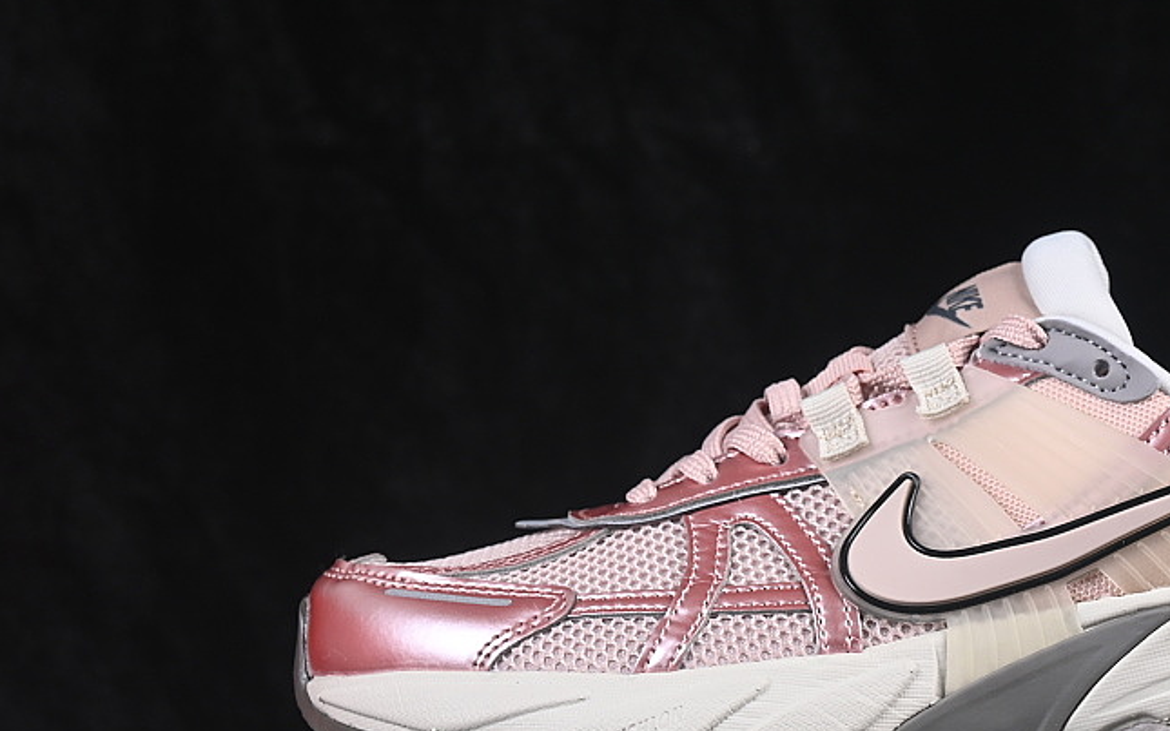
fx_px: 4081
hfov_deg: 16.2
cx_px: 976
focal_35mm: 128
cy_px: 408
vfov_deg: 10.2
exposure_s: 1/80
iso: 160
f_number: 8
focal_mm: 50
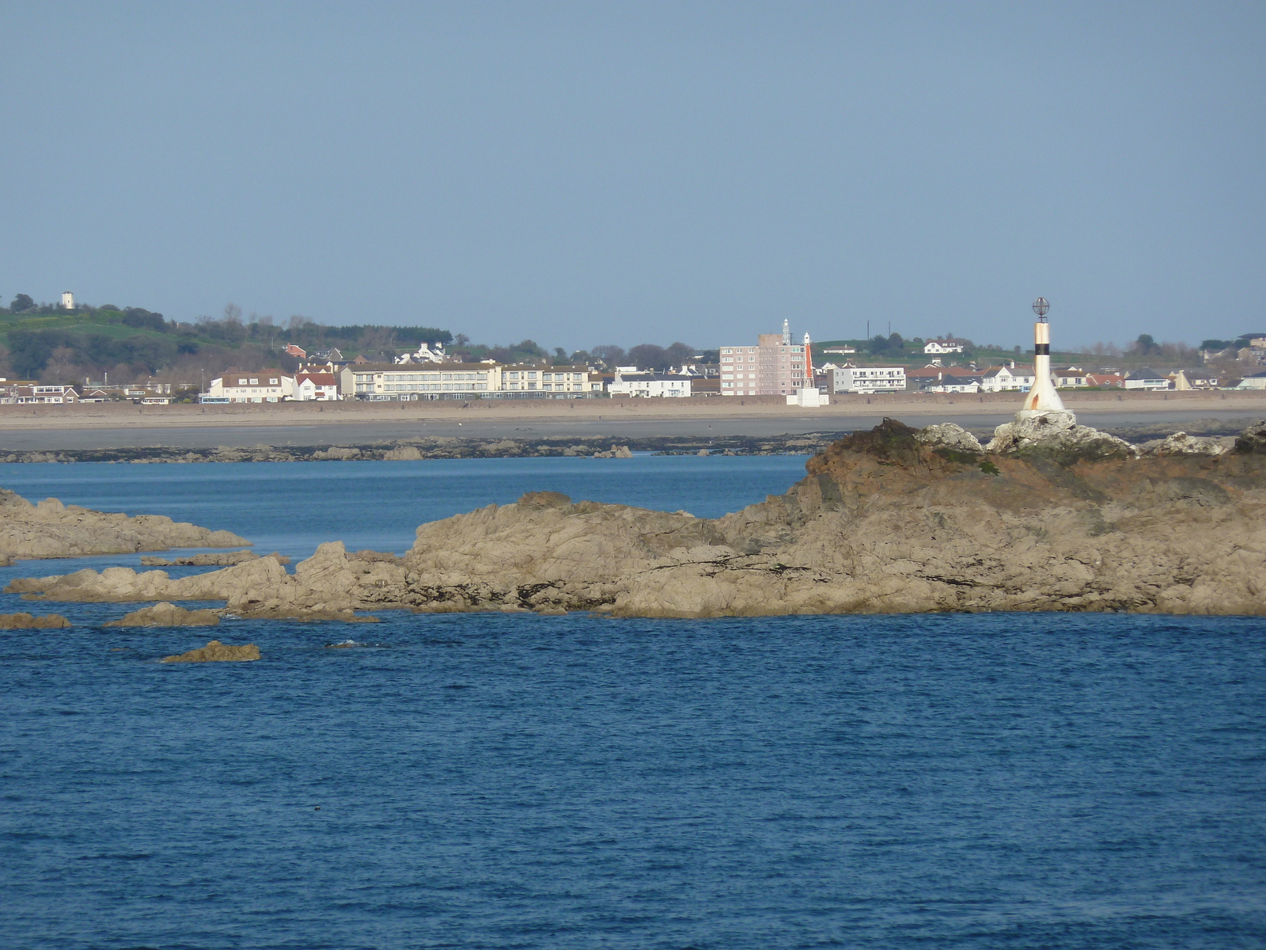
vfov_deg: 5.7
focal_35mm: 260
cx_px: 633
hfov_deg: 7.6
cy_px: 475
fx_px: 9509
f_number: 5.6
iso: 80
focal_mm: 42.6
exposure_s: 1/500
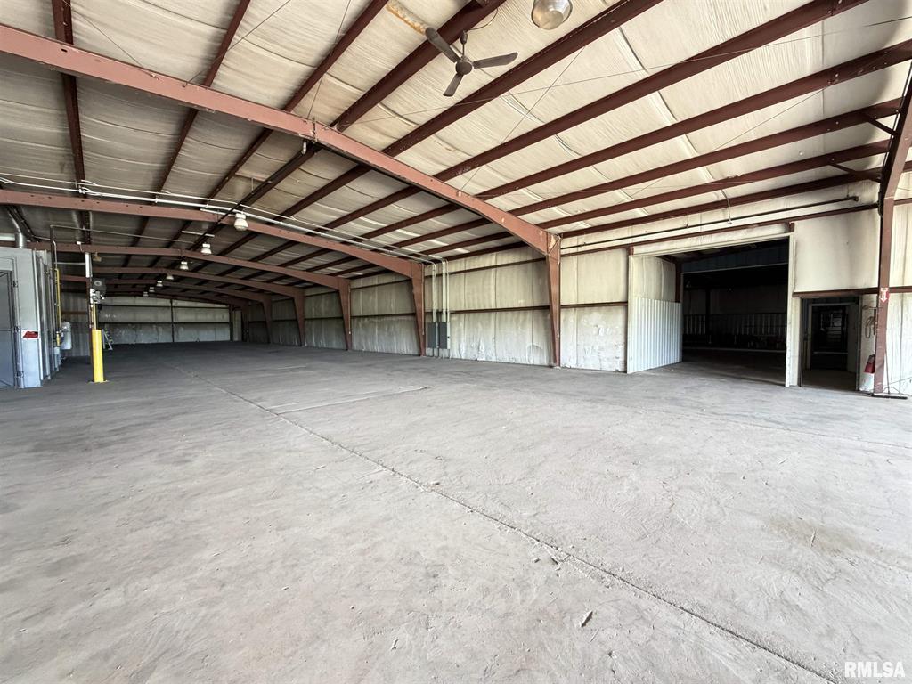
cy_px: 342
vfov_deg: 85.7
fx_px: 369
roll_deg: +0.6
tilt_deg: -1.7
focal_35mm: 14
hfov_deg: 102.1
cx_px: 456
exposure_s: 1/60
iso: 320
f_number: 2.2
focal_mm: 2.22
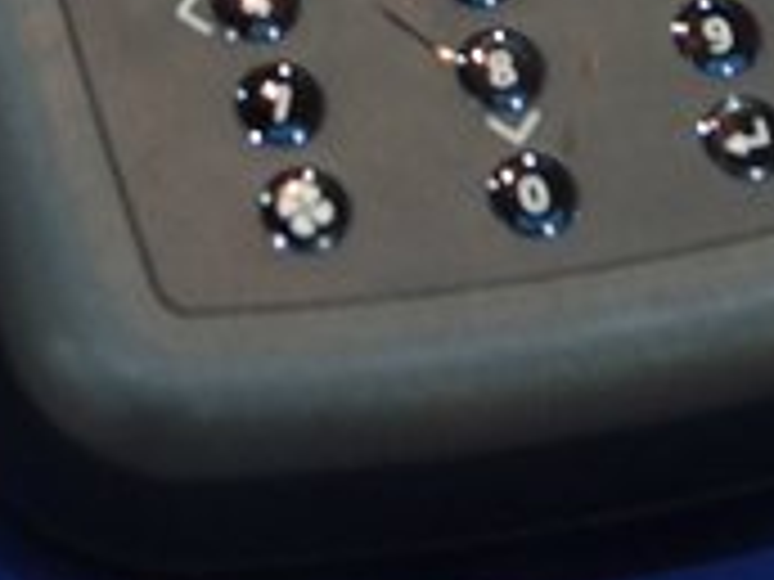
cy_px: -256
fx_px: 5635
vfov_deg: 5.8
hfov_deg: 7.9
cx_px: 364
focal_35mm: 252
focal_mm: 50
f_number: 3.2
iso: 800
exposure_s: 1/100
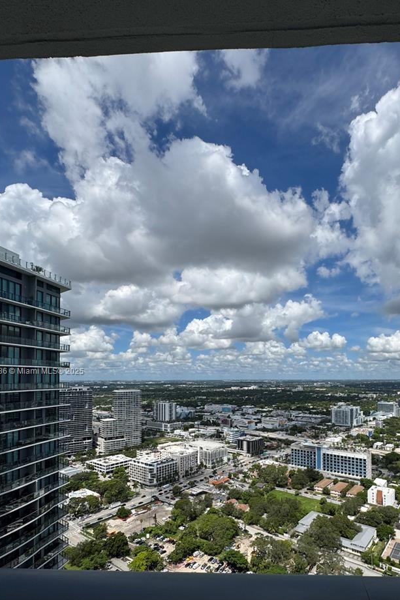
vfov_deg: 85.4
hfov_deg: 63.3
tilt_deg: +1.1
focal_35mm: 19
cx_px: 258
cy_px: 372
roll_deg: +0.7
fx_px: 317
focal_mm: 2.22
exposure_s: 1/3906
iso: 40
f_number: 2.2
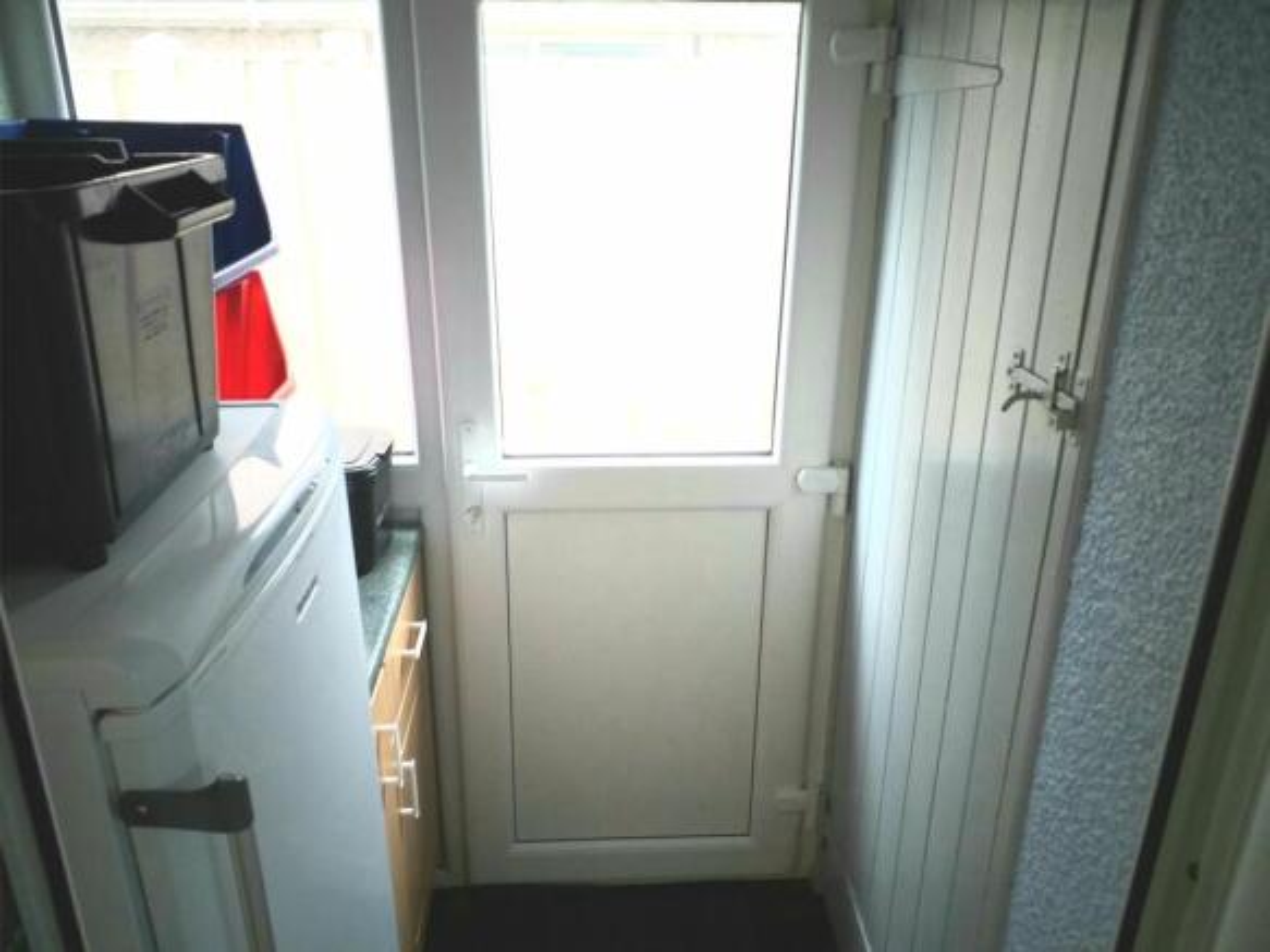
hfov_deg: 65.3
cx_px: 635
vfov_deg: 51.3
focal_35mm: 27
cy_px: 476
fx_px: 990
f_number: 1.9
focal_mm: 3.6
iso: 125
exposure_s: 1/25
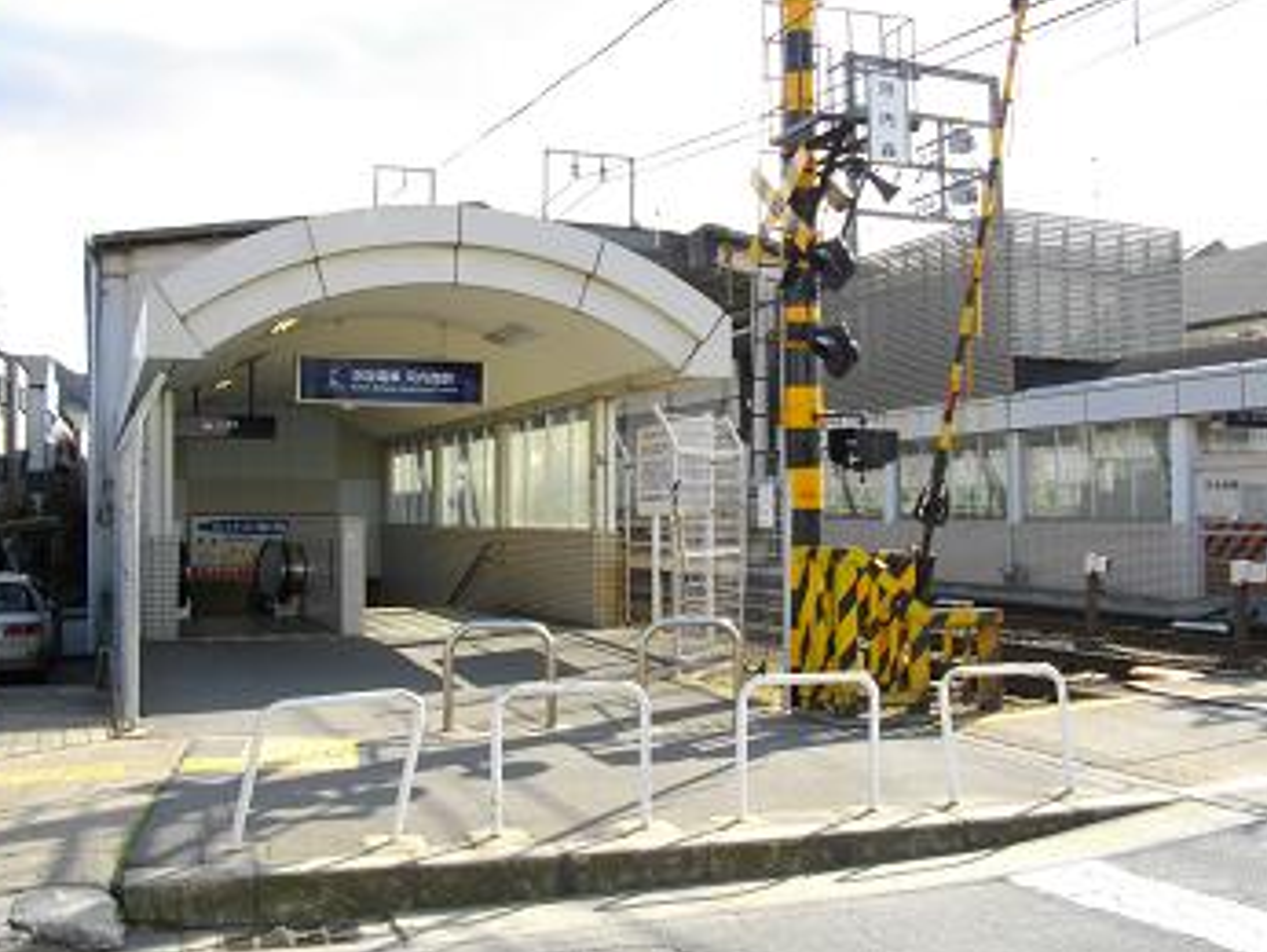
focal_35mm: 36
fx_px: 1319
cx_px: 661
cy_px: 458
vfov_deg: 39.7
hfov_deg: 51.3
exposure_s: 1/160
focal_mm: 5.7
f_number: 5.5
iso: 100
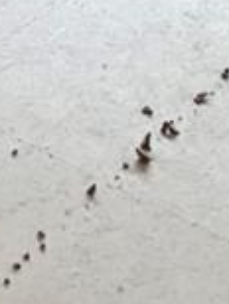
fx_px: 959
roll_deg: -0.4
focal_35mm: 109
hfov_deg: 13.3
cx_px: -26
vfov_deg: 15.7
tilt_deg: -12.2
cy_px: -227
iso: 640
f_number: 2.2
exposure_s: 1/60
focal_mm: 2.22
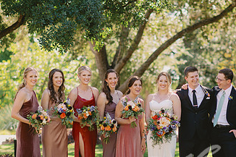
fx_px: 1022
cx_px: 179
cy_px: 104
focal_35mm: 156
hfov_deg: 13.1
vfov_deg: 8.8
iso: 64
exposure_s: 1/1000
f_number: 2.2
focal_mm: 85
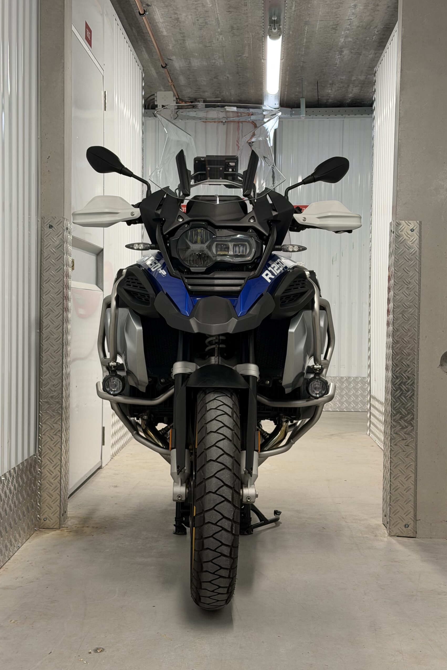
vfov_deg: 39.6
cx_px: 214
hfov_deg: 27.0
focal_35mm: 50
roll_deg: -1.4
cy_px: 335
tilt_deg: -2.0
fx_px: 931
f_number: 1.78
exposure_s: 1/50
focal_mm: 6.76
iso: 100
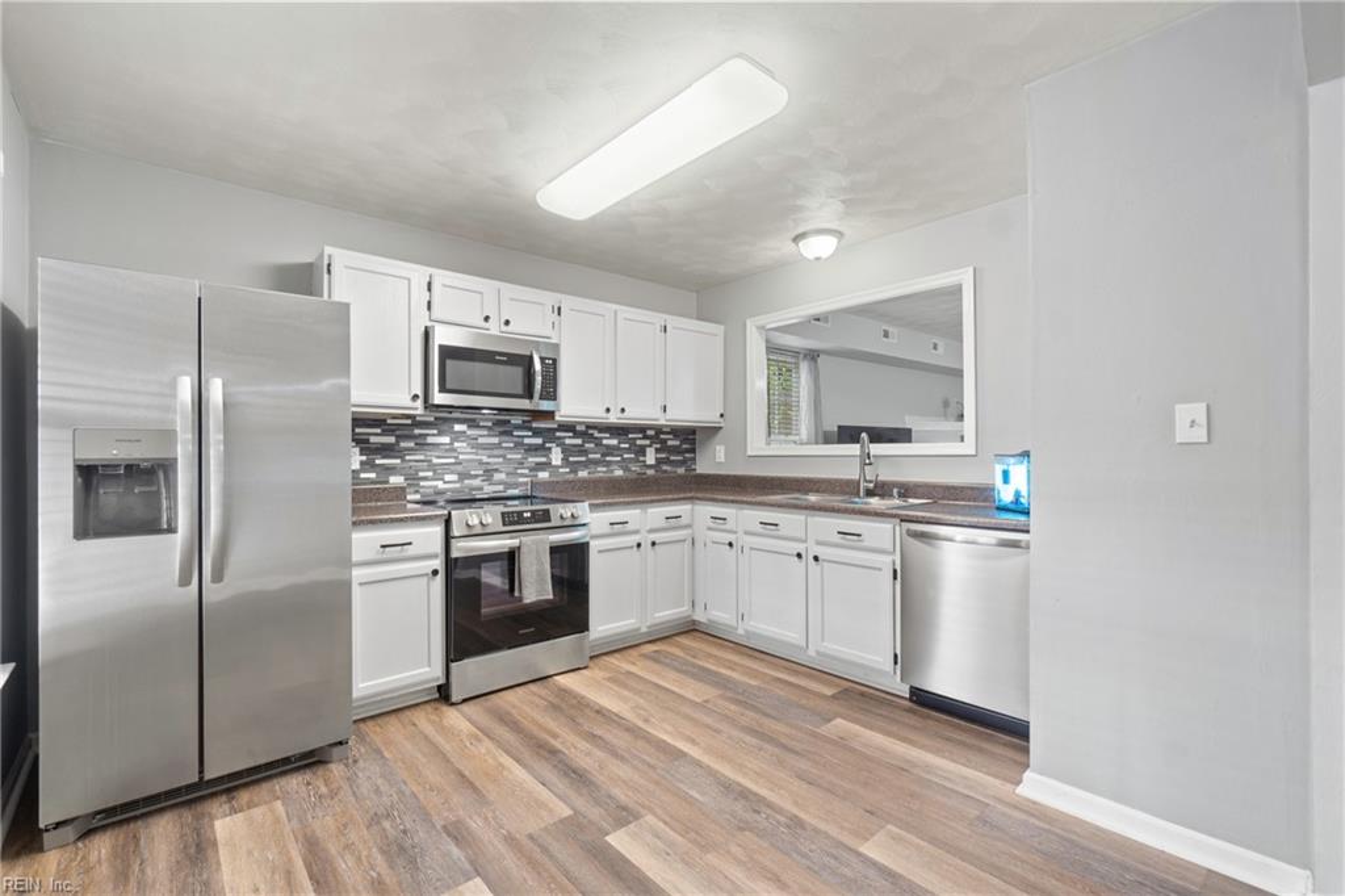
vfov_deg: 77.3
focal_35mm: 15
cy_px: 448
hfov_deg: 100.4
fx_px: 560
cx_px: 672
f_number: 8
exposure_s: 1.6
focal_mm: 10
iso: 250
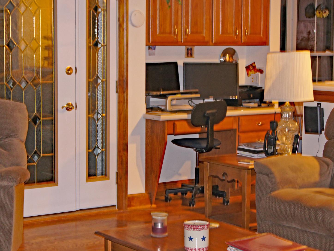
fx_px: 885
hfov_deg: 21.4
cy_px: 121
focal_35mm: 92
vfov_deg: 16.1
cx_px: 148
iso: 800
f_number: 5.6
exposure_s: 1/6
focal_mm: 45
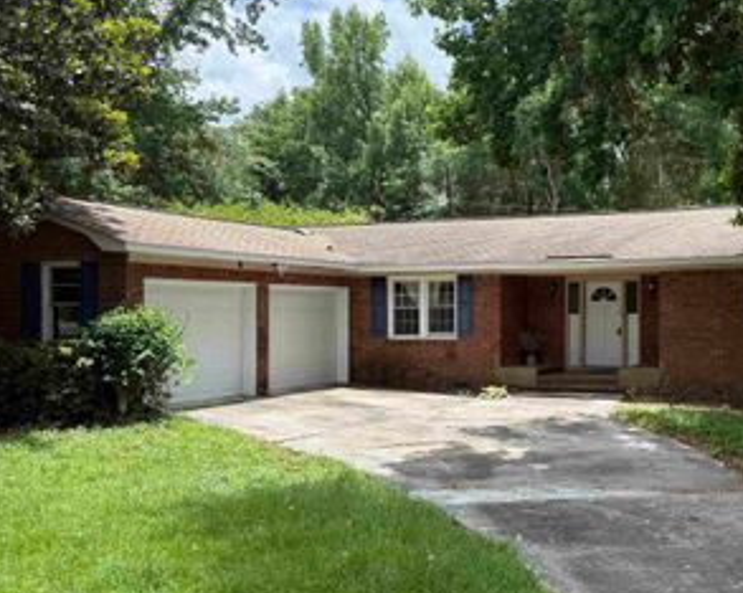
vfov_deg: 37.3
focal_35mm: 40
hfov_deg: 44.0
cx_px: 573
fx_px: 879
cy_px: 316
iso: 80
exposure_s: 1/2525
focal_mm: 6.76
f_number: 1.78
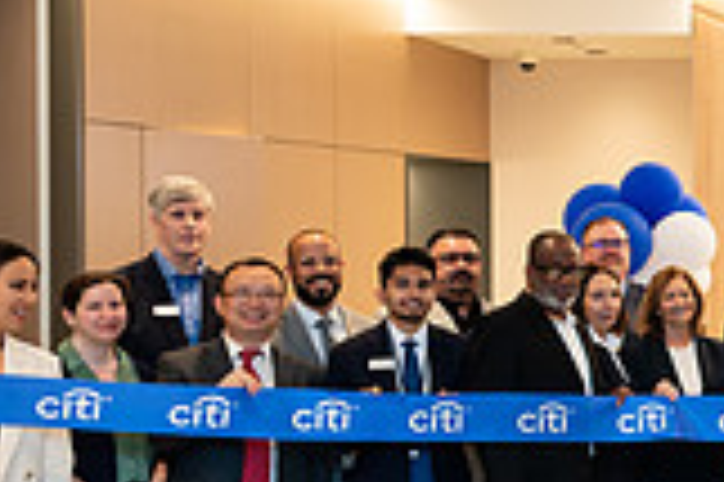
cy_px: 212
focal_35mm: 87
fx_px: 1748
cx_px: 1111
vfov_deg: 15.7
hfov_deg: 20.0
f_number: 4
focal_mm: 24
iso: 400
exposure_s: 1/160
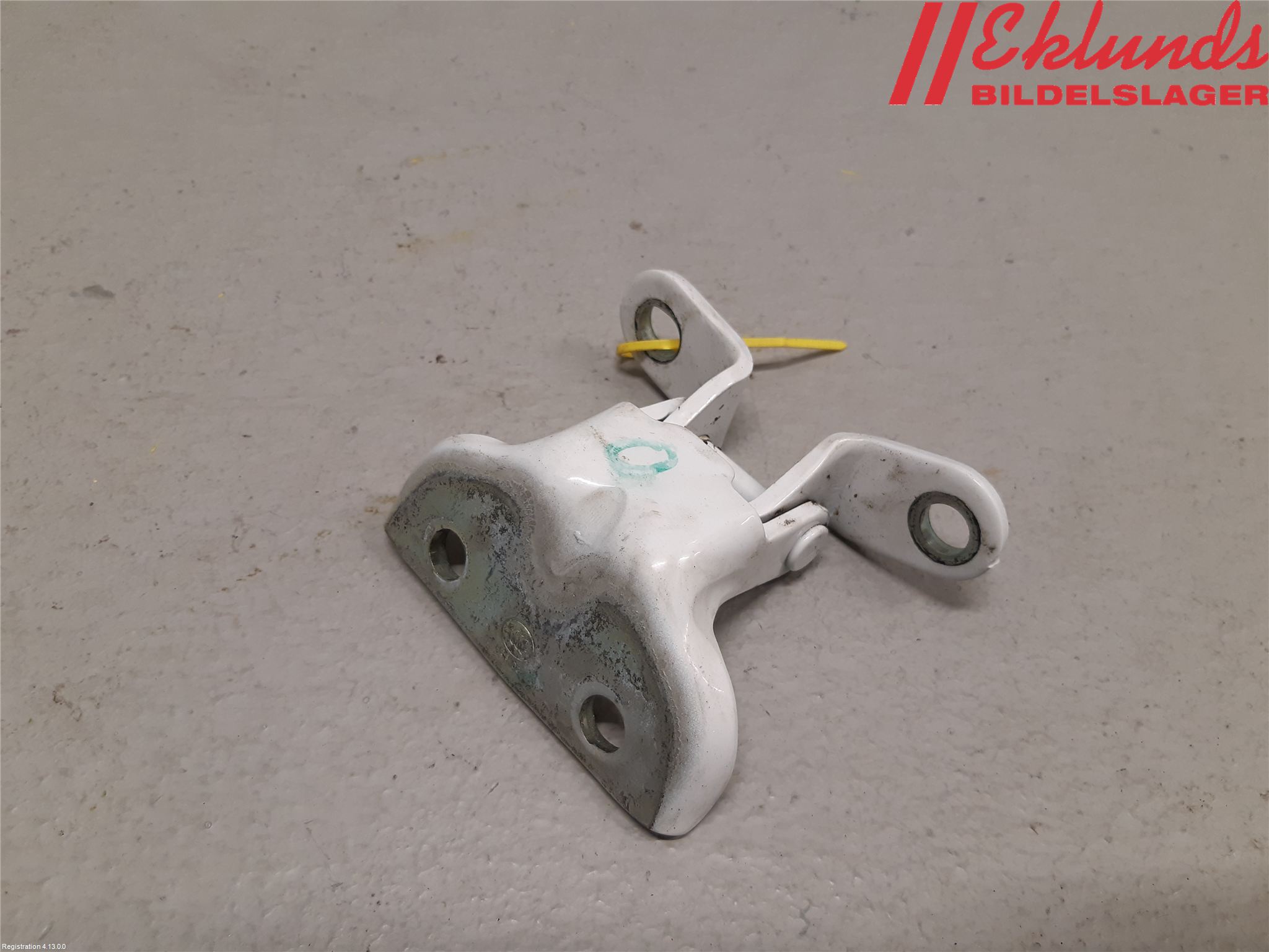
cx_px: 634
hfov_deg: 67.3
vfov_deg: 53.1
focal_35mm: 26
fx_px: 953
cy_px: 476
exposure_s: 1/50
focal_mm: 3.93
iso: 80
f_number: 1.7
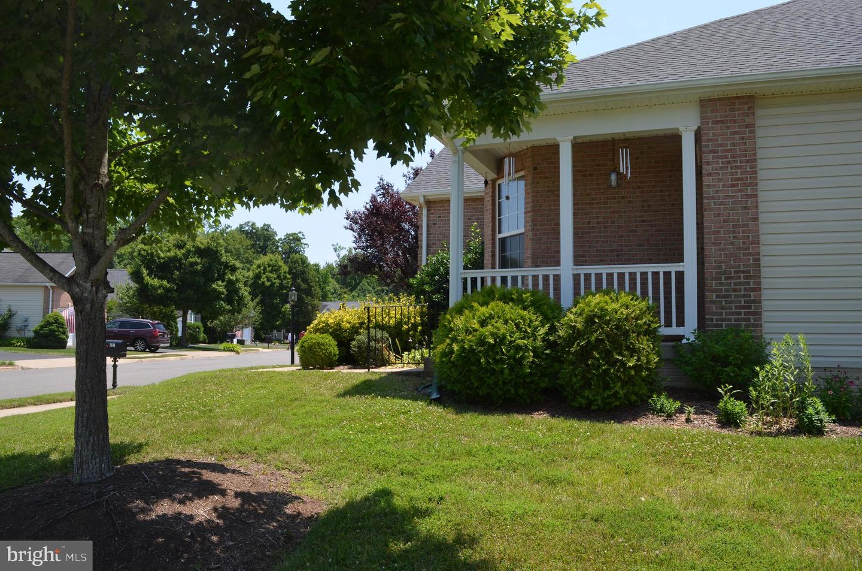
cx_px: 431
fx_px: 645
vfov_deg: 47.7
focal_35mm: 27
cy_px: 286
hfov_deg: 67.5
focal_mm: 18
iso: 140
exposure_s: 1/250
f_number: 8
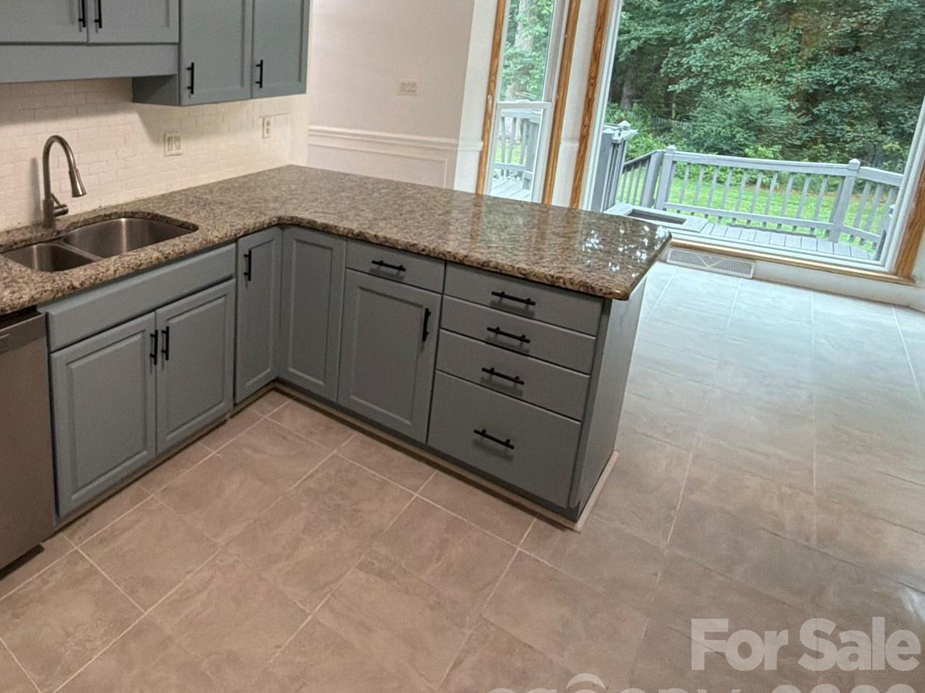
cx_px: 168
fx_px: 615
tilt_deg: -13.7
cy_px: 195
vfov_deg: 56.7
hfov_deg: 66.2
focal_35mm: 23
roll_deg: +0.6
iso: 250
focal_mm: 2.22
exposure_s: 1/60
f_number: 2.2
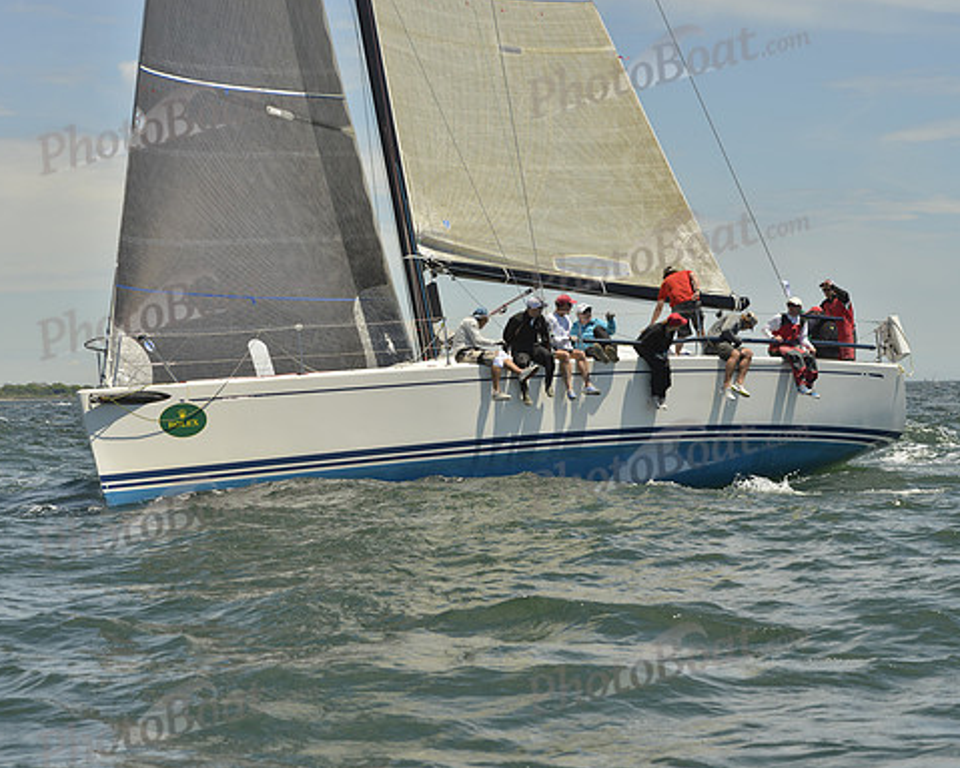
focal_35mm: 108
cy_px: 384
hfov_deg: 17.8
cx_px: 425
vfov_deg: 14.3
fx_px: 3068
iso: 280
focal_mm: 95
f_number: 9
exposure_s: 1/1600
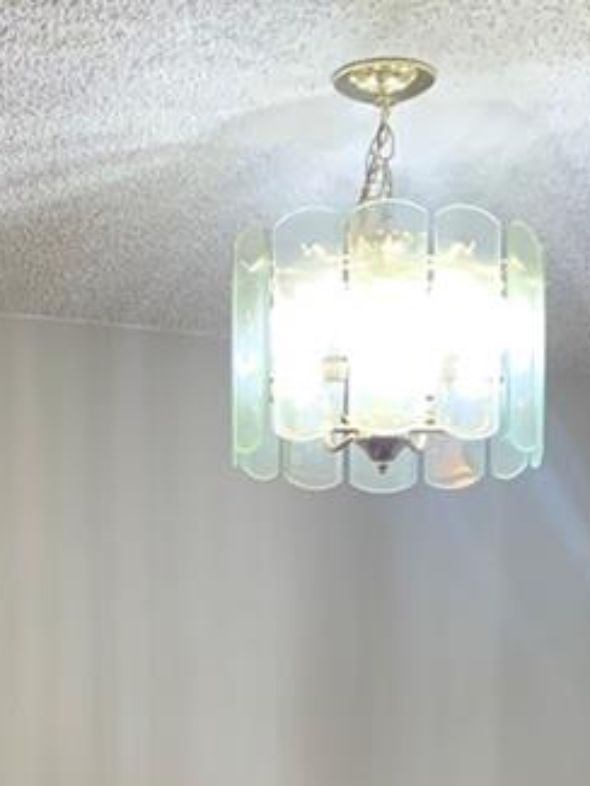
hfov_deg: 15.4
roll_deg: +0.1
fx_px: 2180
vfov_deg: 18.0
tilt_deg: -6.1
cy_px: 1219
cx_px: 222
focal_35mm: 96
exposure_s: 1/60
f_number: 1.8
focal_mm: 4.25
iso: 200
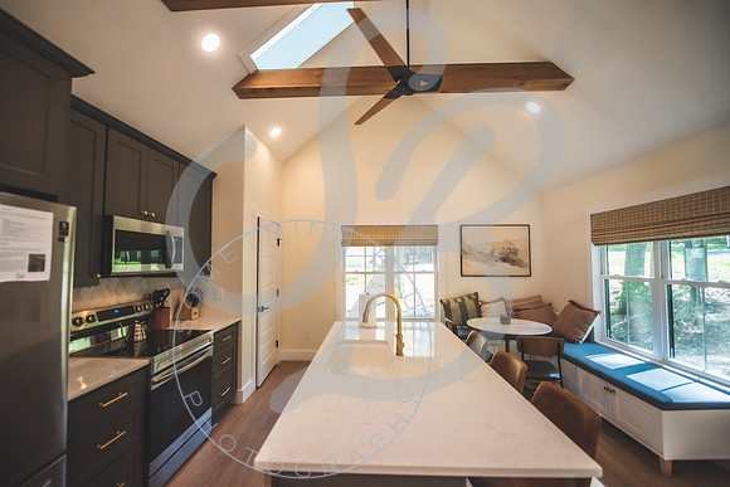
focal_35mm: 14
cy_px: 243
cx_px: 359
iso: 1000
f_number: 2.8
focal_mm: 14
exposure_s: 1/400
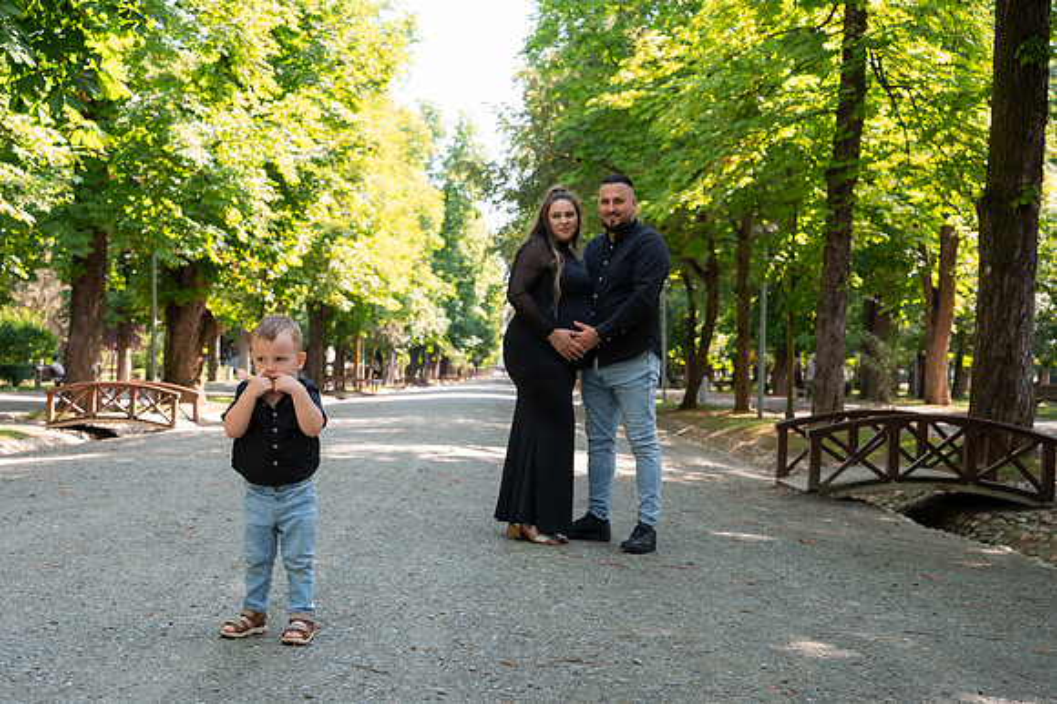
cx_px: 459
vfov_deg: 30.4
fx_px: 1294
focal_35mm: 44
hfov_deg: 44.3
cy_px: 398
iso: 400
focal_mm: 39
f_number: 4
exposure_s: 1/320
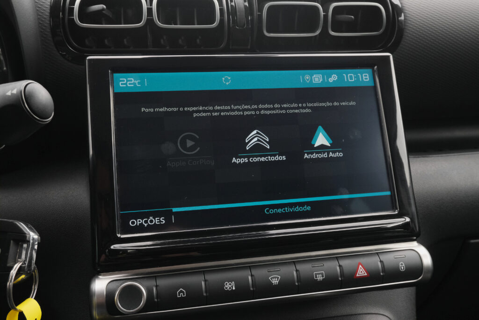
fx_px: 479
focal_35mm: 36
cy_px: 160
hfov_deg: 53.1
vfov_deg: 36.9
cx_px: 240
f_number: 9
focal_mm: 24.2
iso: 2000
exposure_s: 1/250
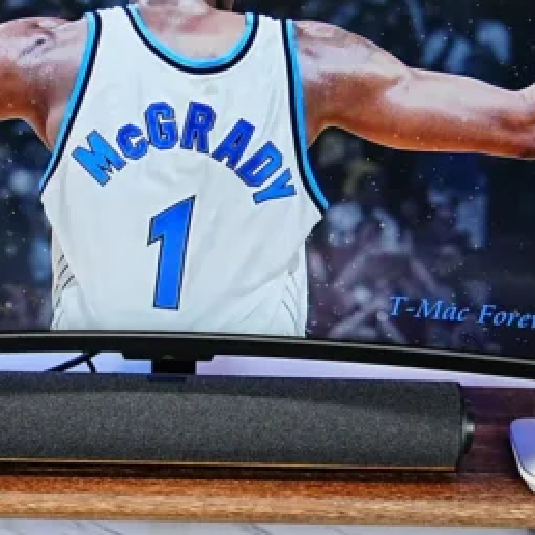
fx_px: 1381
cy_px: 557
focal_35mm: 79
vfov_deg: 21.0
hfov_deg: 21.8
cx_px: 185
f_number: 4
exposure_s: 1/80
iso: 1250
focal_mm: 24
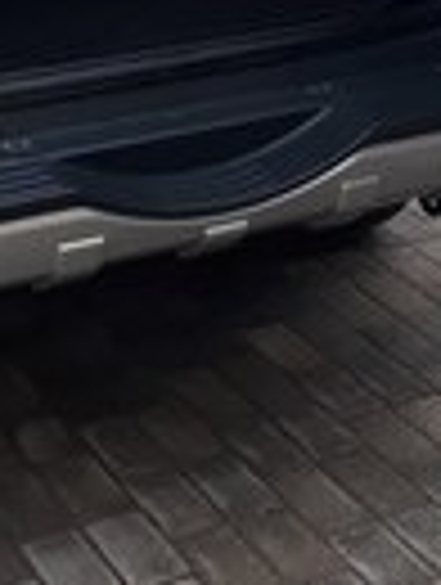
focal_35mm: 103
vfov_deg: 17.4
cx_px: 400
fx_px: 1744
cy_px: -248
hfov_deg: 14.3
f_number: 1.9
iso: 50
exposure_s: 1/100
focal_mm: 3.6
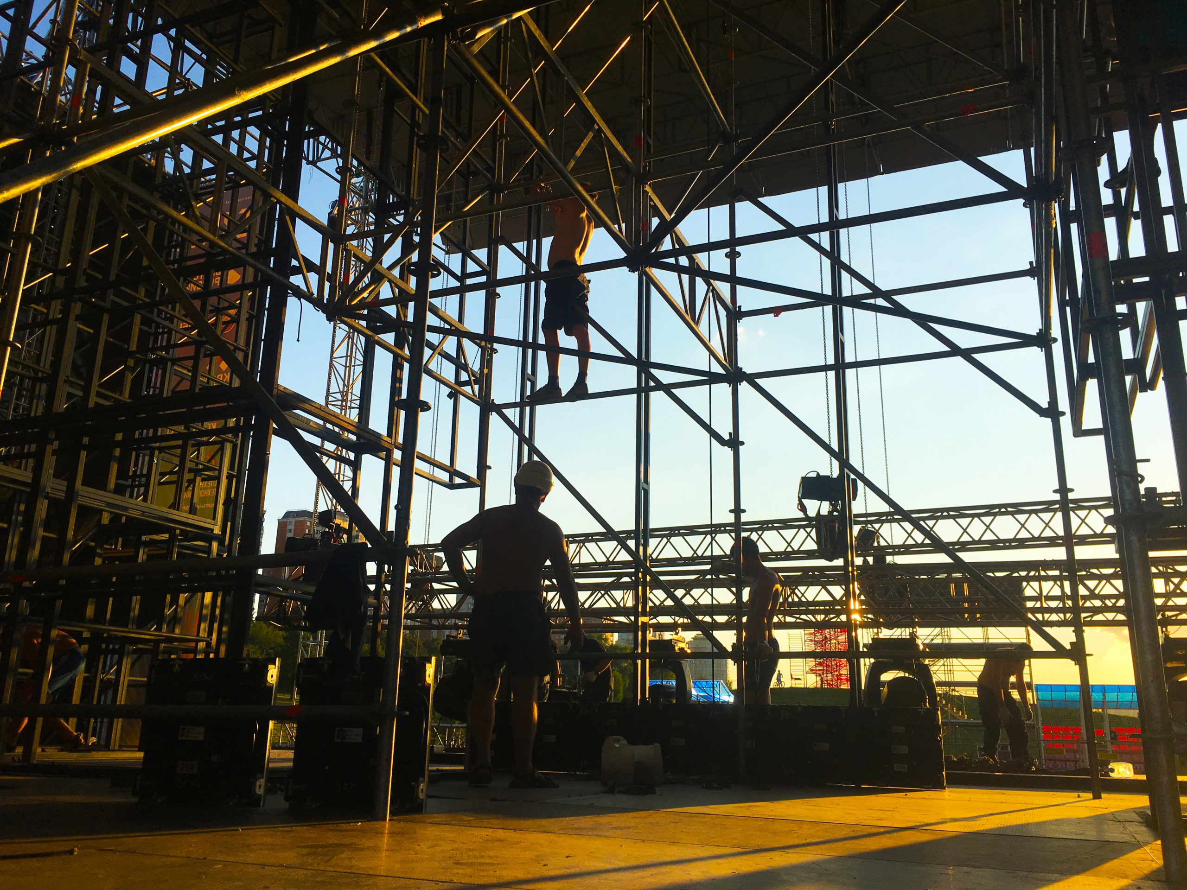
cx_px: 594
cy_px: 445
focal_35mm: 29
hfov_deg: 61.7
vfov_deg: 48.2
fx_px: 994
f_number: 2.2
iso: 25
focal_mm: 4.15
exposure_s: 1/1326
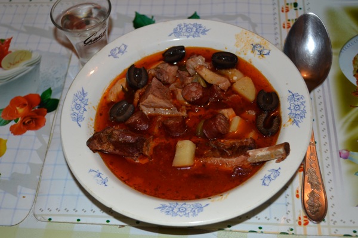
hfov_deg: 41.1
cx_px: 179
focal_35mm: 48
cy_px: 119
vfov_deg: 28.1
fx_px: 477
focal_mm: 32
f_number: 4.8
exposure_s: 1/60
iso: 400
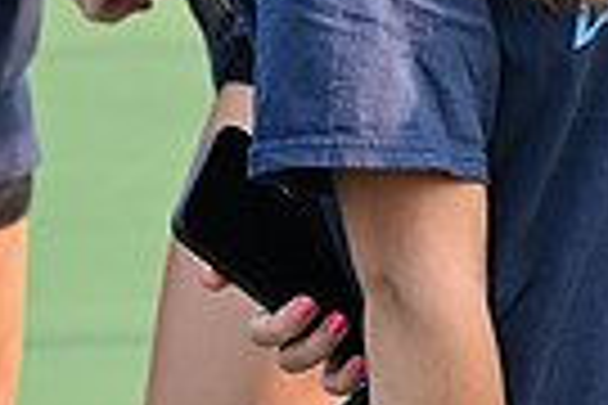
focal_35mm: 362
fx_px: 6113
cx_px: 1257
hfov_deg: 5.6
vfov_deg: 3.8
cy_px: -356
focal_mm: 56
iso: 450
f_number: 4
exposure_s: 1/640
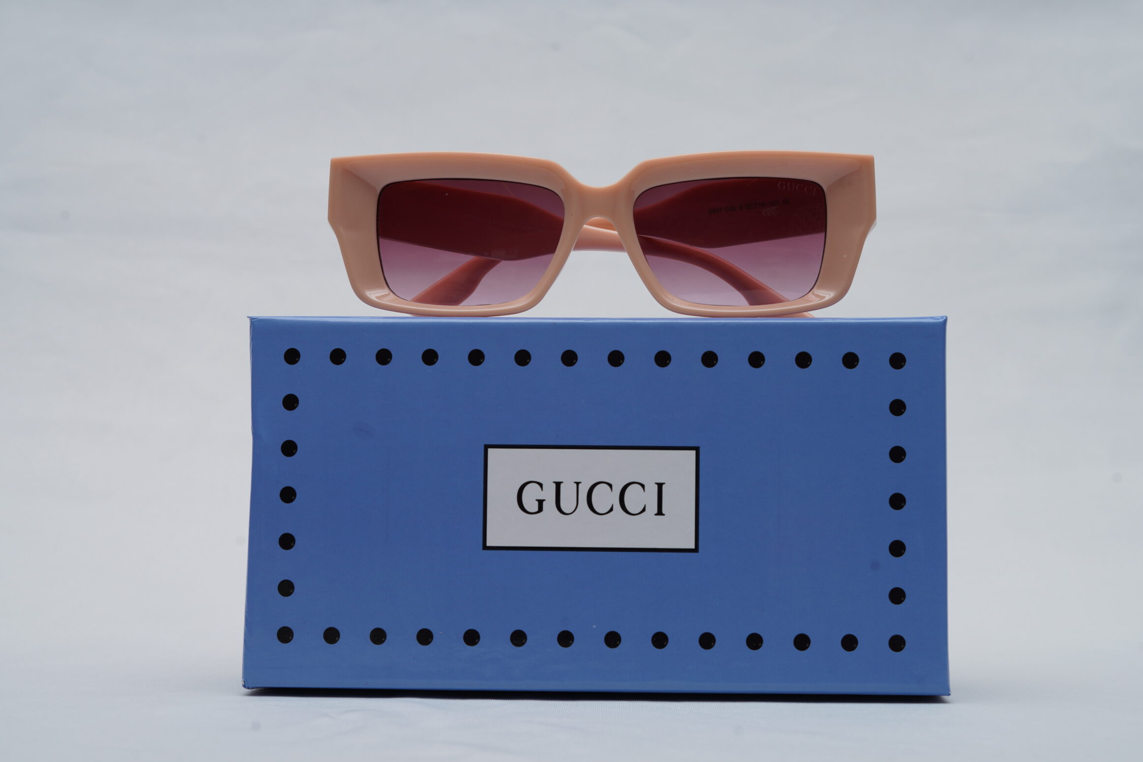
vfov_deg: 24.6
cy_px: 410
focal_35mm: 55
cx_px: 606
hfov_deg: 36.2
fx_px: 1746
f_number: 9
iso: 100
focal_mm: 50
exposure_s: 1/160
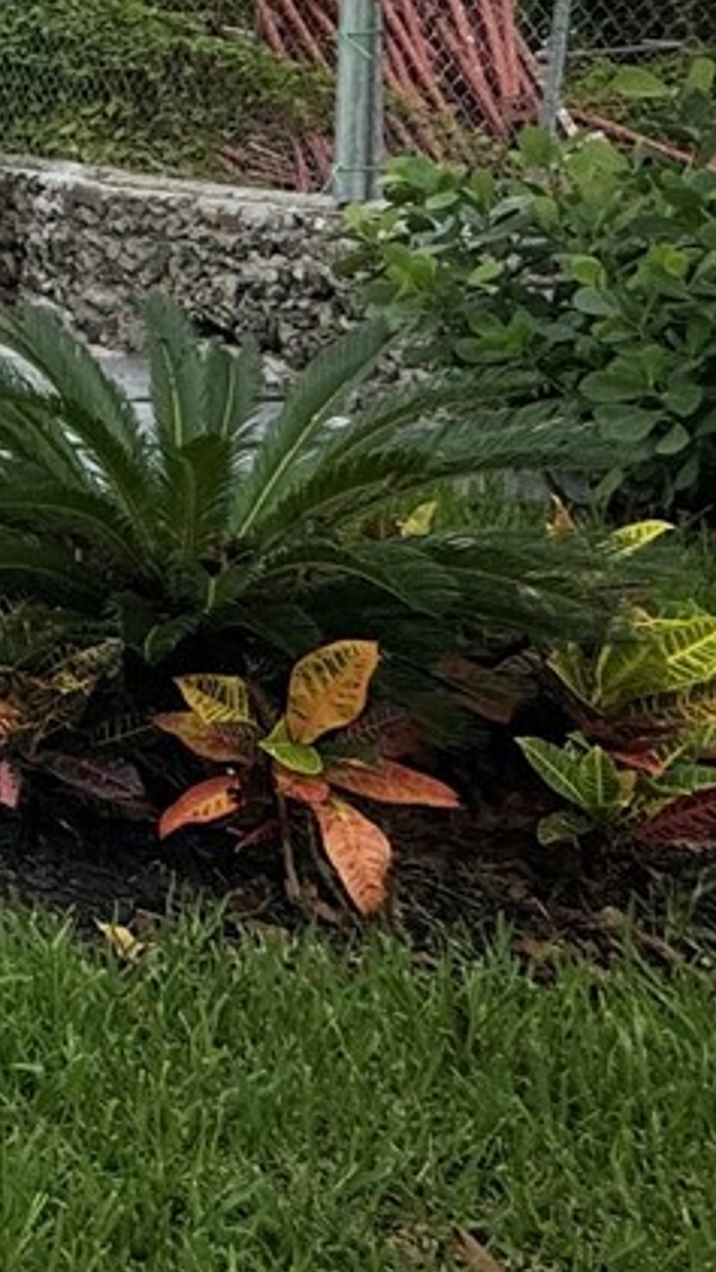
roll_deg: +0.3
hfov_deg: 14.1
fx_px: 1956
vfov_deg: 34.2
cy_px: 154
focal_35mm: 58
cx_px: -1015
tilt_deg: -4.7
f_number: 2.2
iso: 40
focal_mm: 2.22
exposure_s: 1/1748
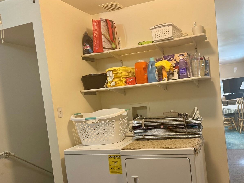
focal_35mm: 32
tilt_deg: -3.1
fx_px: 226
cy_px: 107
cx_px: 153
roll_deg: +5.5
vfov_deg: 44.0
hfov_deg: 56.1
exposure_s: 1/60
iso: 160
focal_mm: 6.76
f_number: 1.78
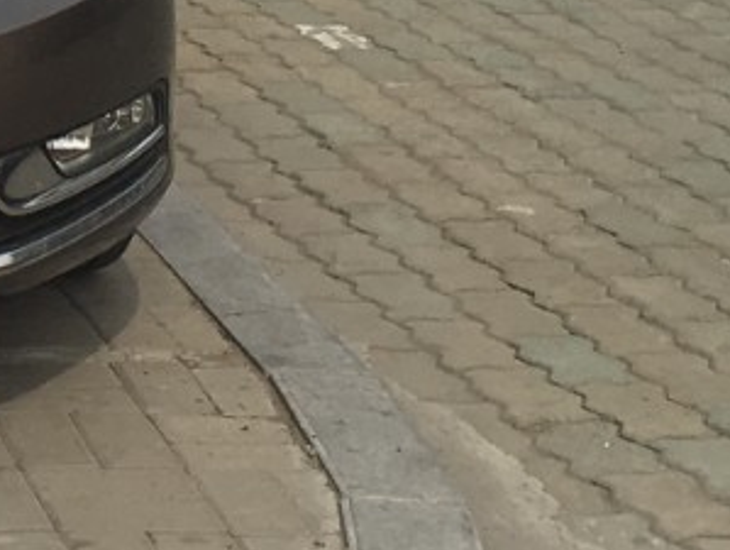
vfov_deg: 9.1
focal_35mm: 155
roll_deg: -0.4
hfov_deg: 12.0
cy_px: -467
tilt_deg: -2.5
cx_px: -422
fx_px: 3273
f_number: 2.2
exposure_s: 1/1709
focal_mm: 4.15
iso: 25
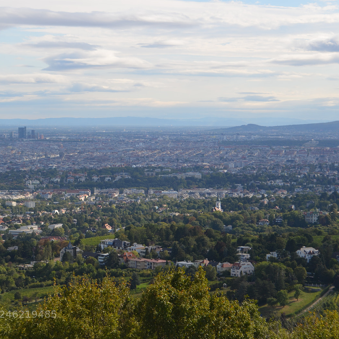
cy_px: 169
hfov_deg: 16.3
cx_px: 146
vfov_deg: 16.3
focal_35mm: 107
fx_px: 1182
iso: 100
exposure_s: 1/200
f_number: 9
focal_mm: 55
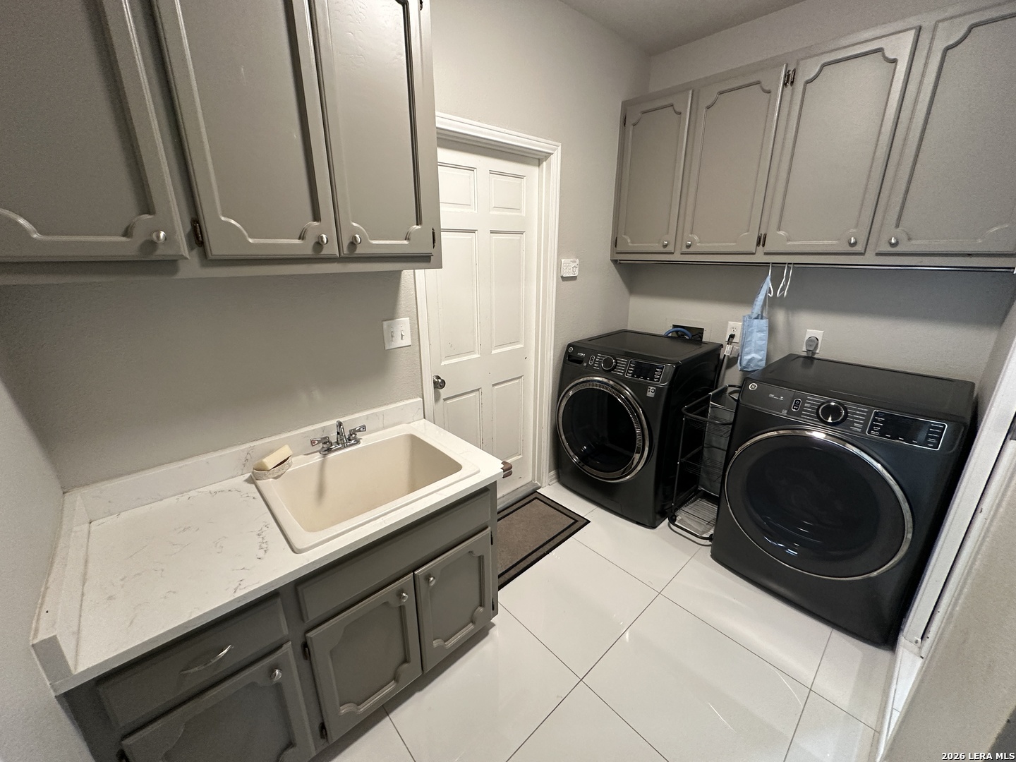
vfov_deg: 85.7
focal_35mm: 14
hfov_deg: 102.1
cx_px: 508
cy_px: 381
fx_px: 411
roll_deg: +1.7
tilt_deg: -17.4
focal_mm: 2.22
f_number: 2.2
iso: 250
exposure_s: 1/60
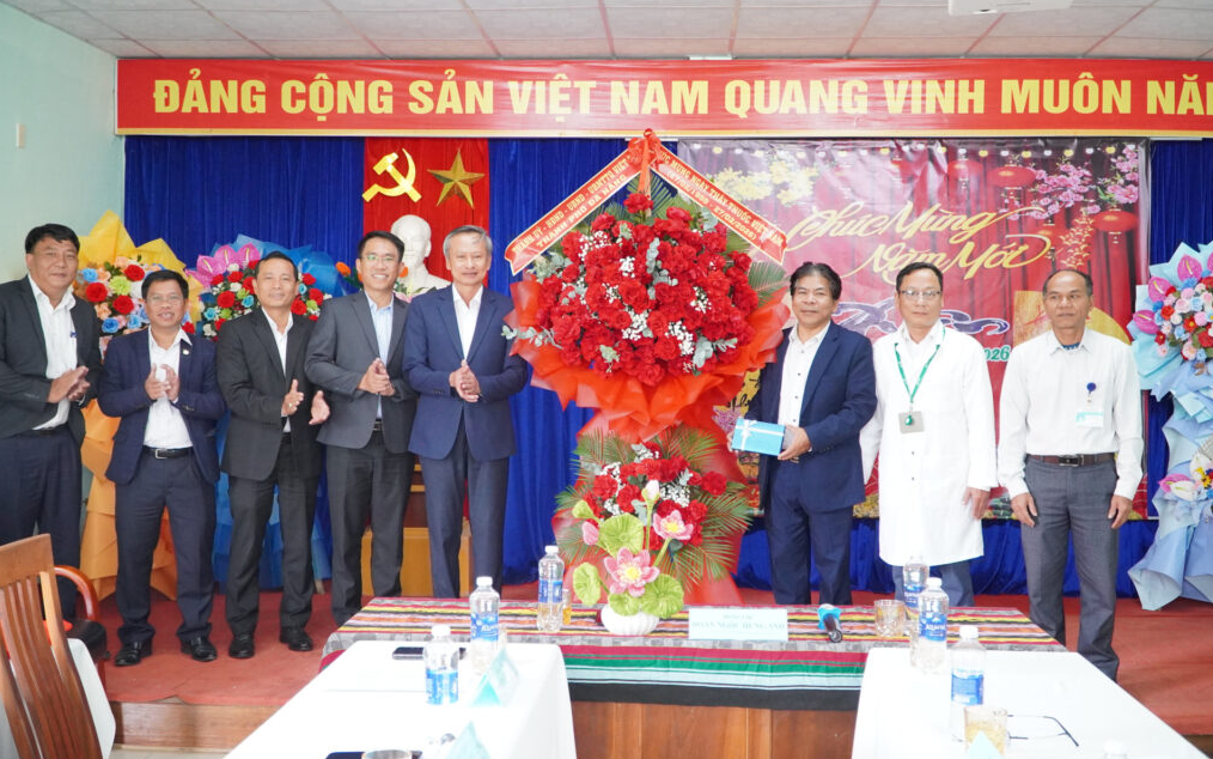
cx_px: 605
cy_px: 360
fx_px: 1174
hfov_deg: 54.6
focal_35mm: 36
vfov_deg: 35.8
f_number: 4
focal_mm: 23
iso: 2500
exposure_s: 1/125
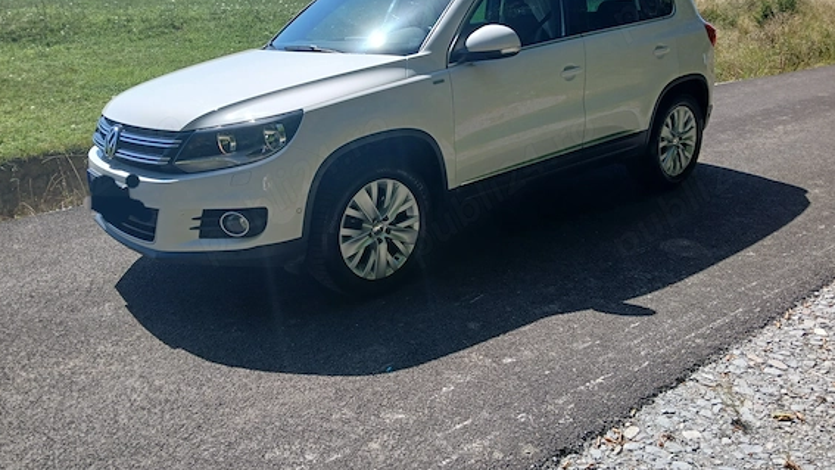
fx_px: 664
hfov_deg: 64.3
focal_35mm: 30
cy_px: 203
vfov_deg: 38.9
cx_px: 396
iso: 20
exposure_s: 1/625
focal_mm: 3.98
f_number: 1.8
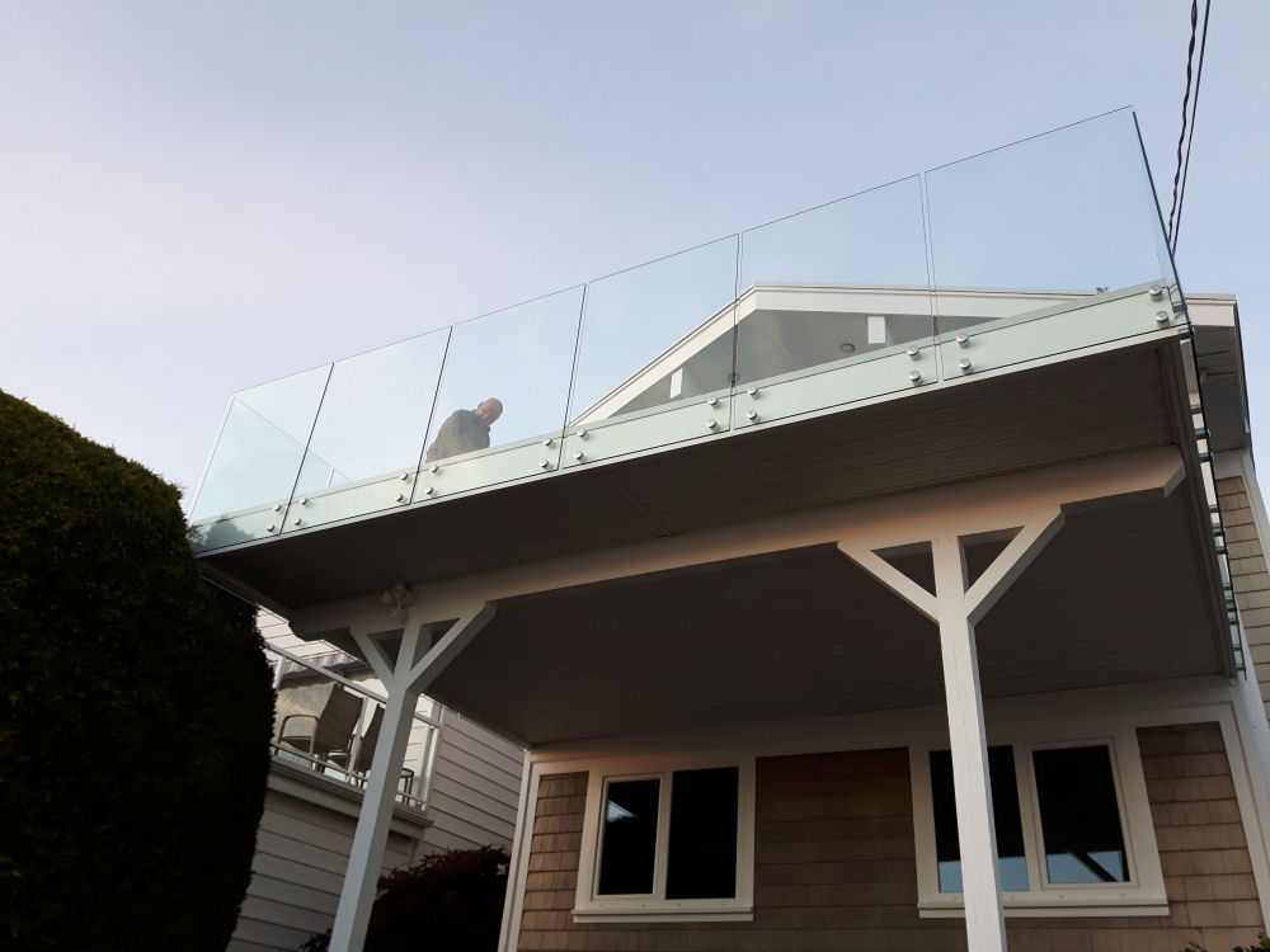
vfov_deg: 45.4
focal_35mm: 31
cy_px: 476
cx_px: 635
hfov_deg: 58.4
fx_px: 1137
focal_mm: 3.7
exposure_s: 1/100
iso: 50
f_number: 1.9
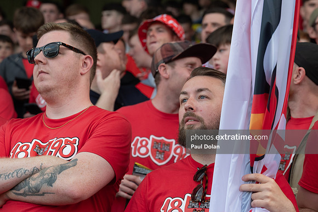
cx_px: 210
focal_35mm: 117
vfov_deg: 11.6
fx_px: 1037
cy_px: 118
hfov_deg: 17.4
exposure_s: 1/500
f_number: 5
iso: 800
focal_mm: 89
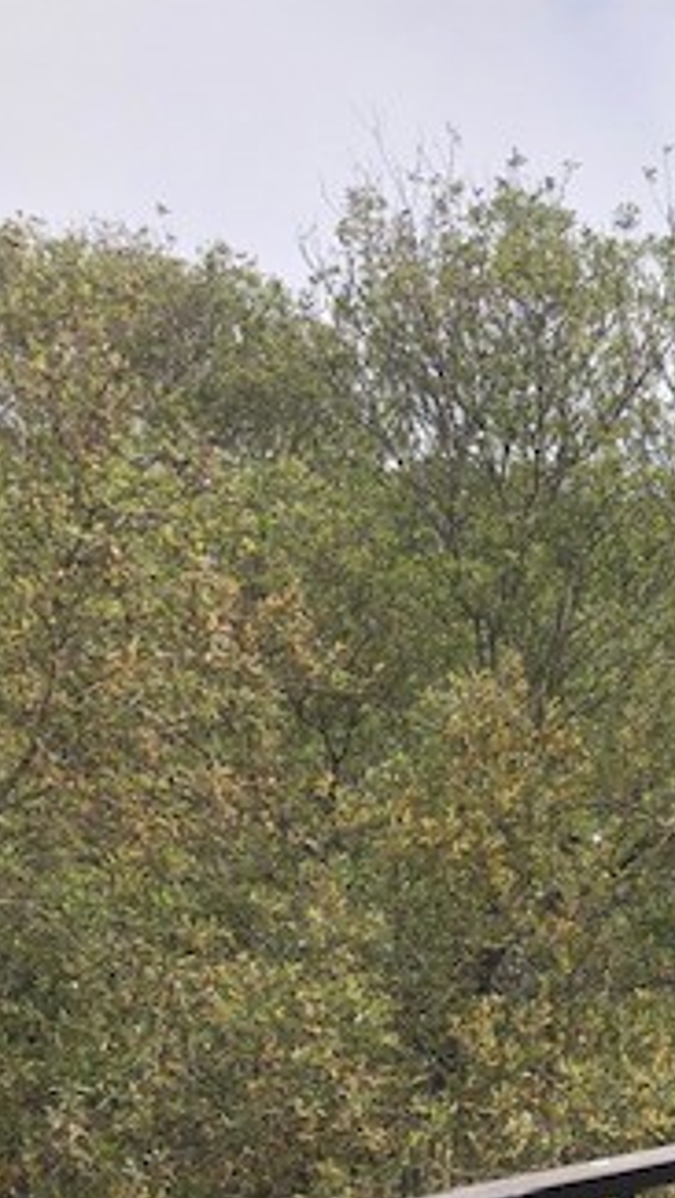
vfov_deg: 34.7
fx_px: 1908
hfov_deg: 17.7
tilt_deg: -4.2
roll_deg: -0.7
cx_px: 1055
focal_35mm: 60
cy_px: 741
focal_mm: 3.99
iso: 25
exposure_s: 1/3003
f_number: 1.8
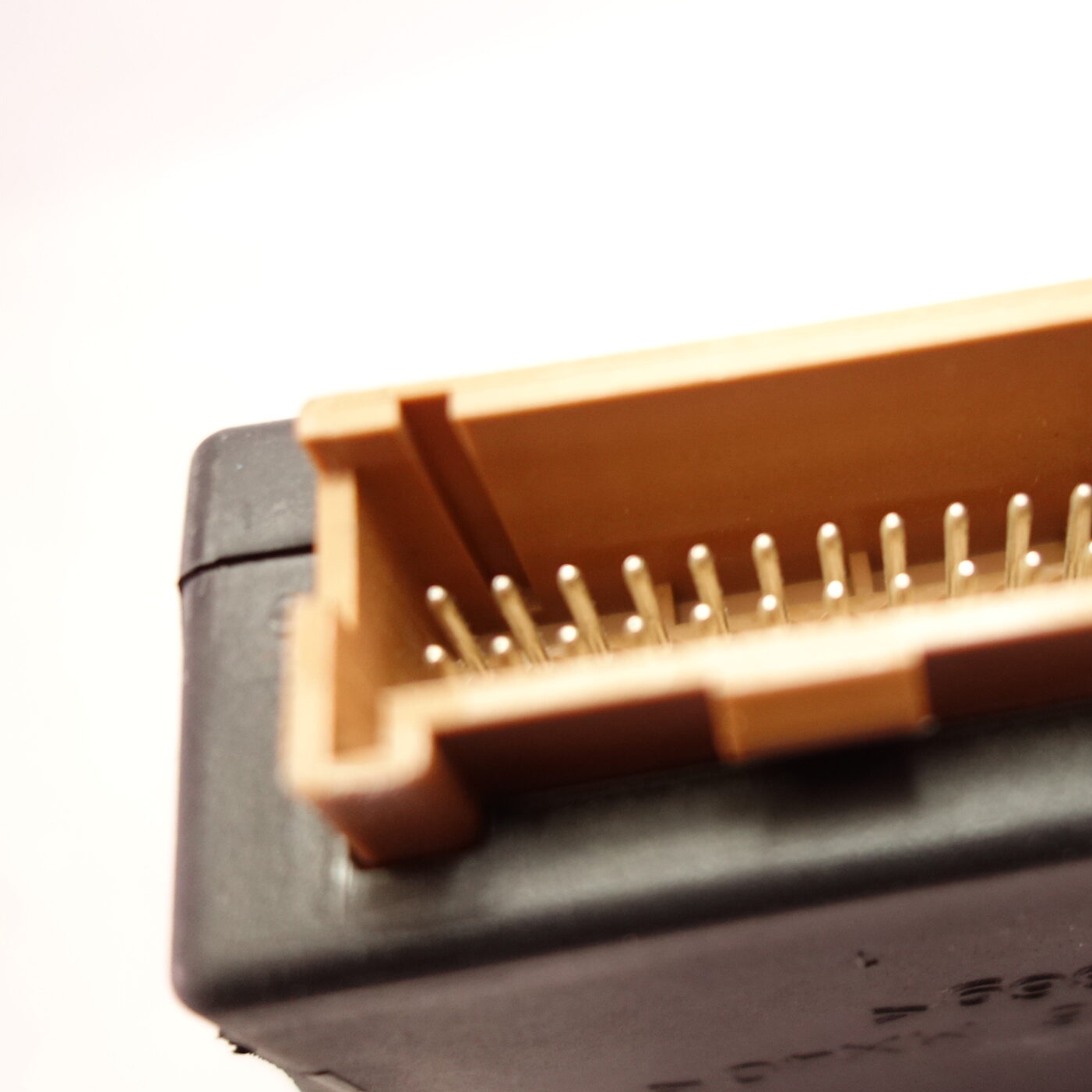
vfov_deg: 37.4
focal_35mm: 45
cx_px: 873
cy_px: 444
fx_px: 1606
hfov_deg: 36.3
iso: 640
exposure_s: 1/40
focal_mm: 10.63
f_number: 2
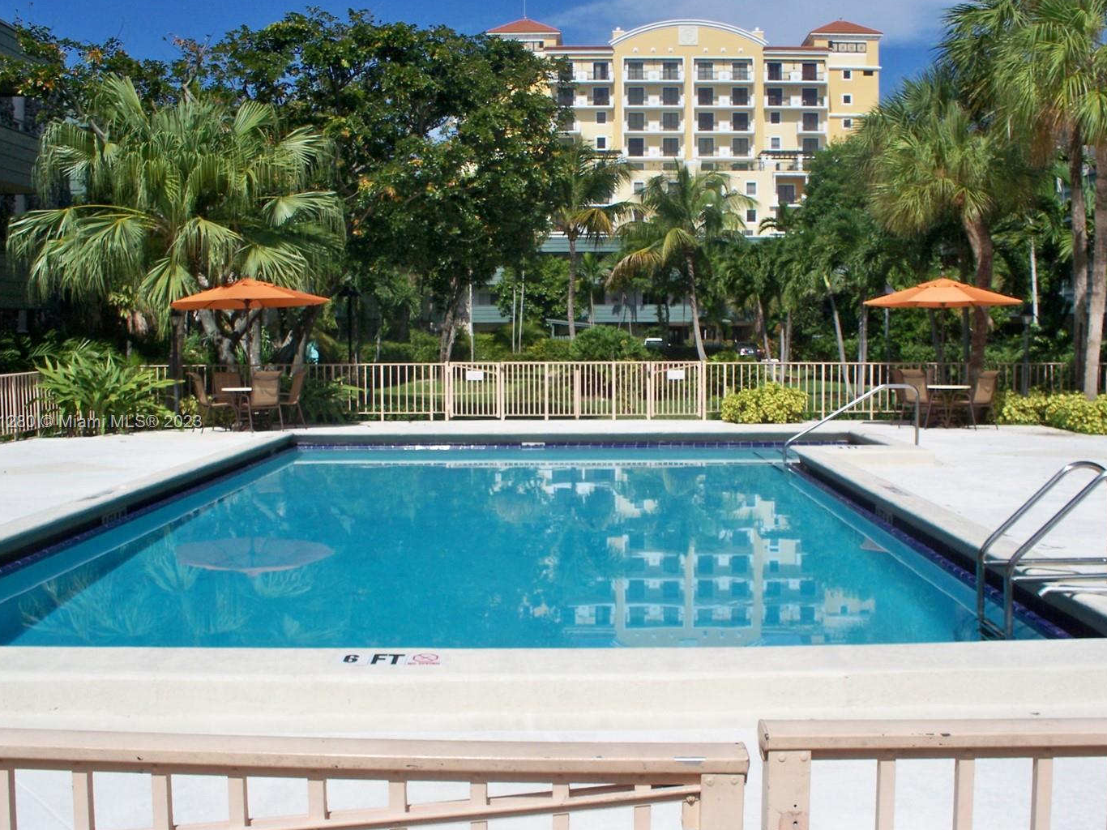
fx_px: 1311
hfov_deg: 45.8
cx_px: 592
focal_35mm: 41
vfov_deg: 35.1
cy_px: 423
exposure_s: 1/1250
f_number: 4.8
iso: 80
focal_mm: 7.54
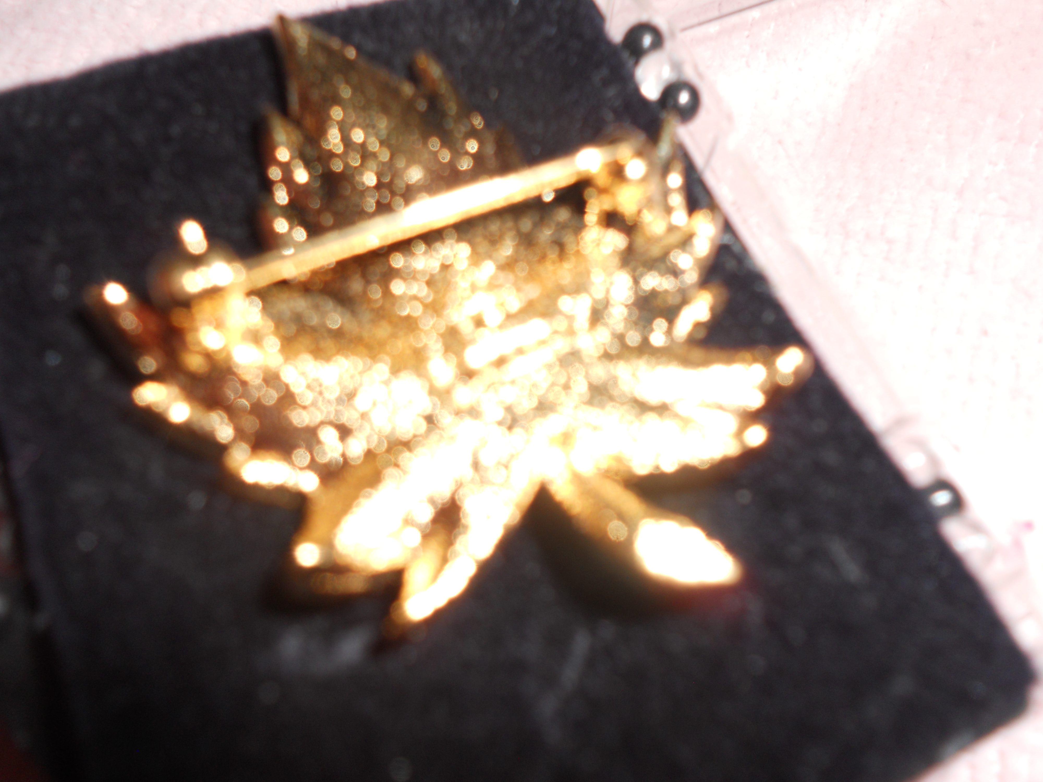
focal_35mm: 32
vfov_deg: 44.2
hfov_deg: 56.8
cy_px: 391
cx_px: 522
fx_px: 964
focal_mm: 5.8
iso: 80
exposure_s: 1/25
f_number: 8.8
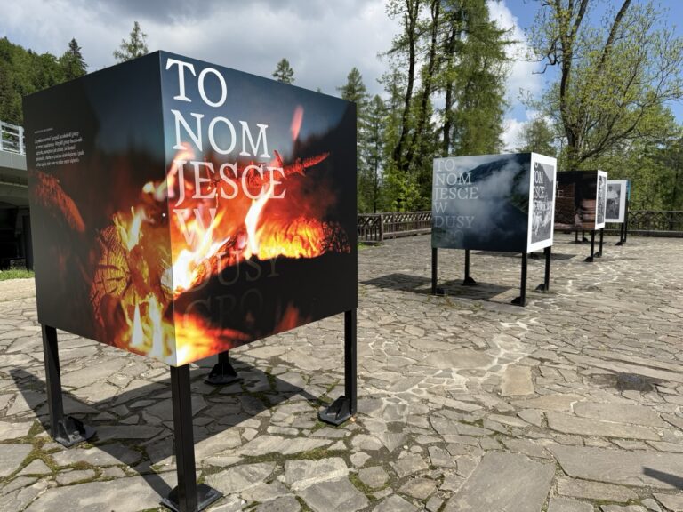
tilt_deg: -6.7
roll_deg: -0.4
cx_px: 342
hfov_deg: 71.6
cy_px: 256
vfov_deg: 56.8
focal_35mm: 24
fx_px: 474
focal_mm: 6.76
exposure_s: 1/5319
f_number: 1.78
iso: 80
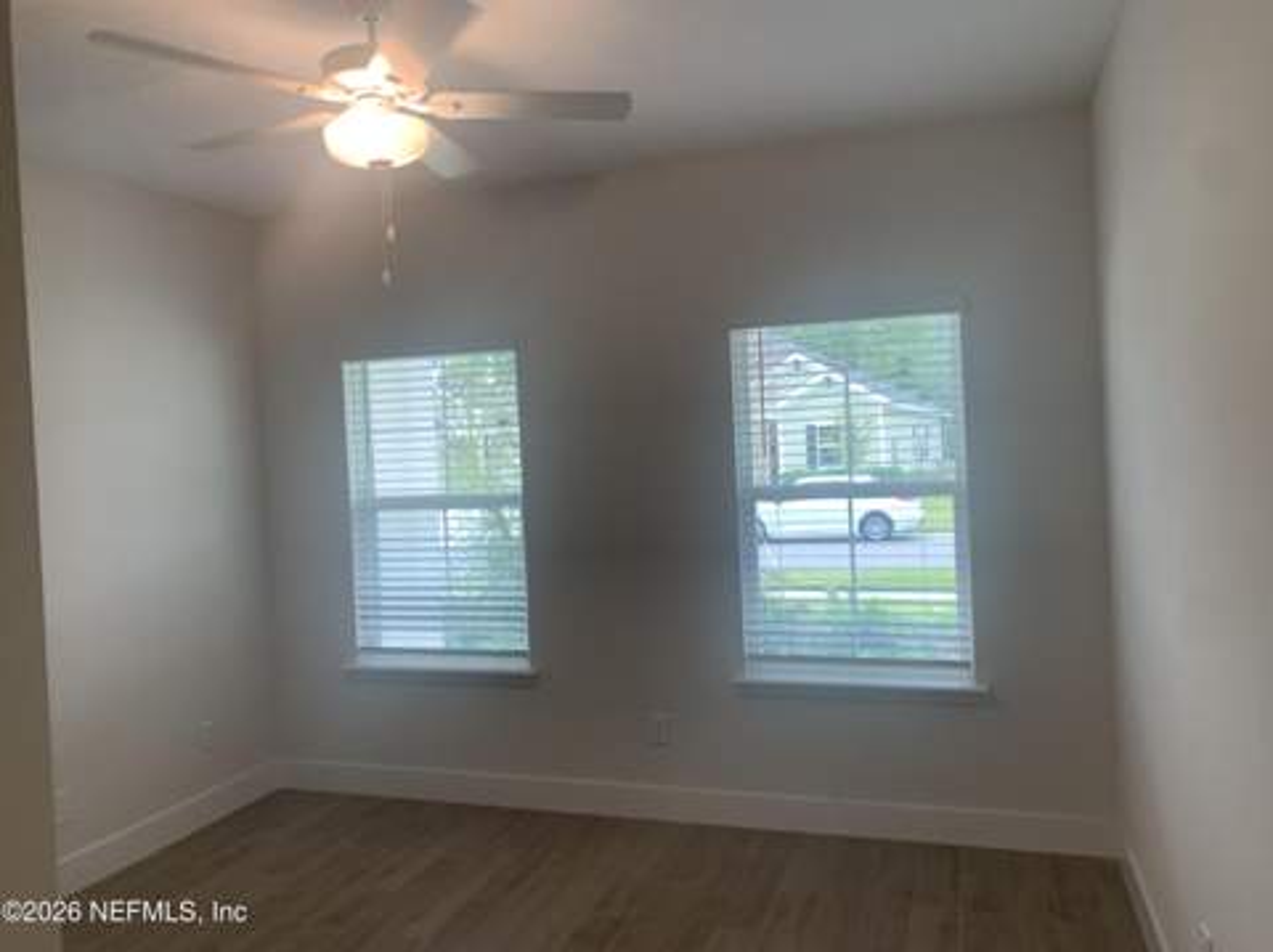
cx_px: 636
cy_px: 476
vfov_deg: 53.0
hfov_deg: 67.4
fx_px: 955
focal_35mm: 26
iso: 50
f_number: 1.8
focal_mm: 4.25
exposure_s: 1/120
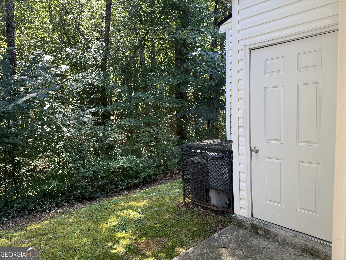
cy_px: 130
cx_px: 173
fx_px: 240
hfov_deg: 71.6
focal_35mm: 24
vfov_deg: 56.8
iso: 64
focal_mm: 6.76
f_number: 1.78
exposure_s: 1/121
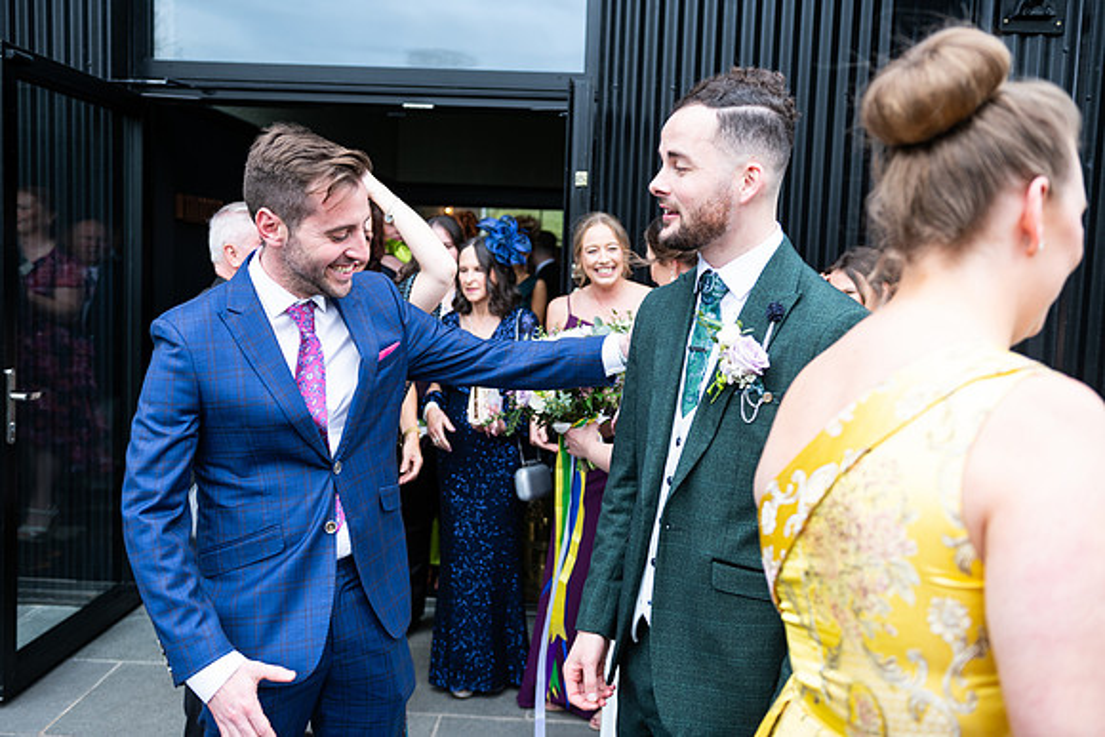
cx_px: 552
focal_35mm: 35
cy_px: 368
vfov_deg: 37.9
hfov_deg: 54.4
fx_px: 1075
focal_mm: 35
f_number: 3.5
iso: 125
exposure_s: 1/200
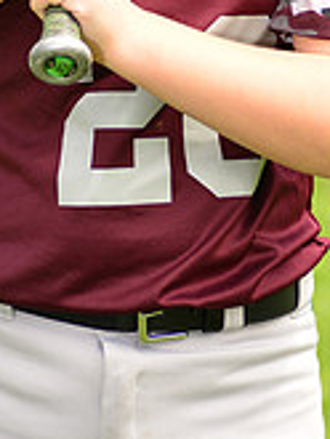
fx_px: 4964
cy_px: -282
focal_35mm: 391
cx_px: 126
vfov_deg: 5.0
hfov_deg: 3.8
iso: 100
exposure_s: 1/250
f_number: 5
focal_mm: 116
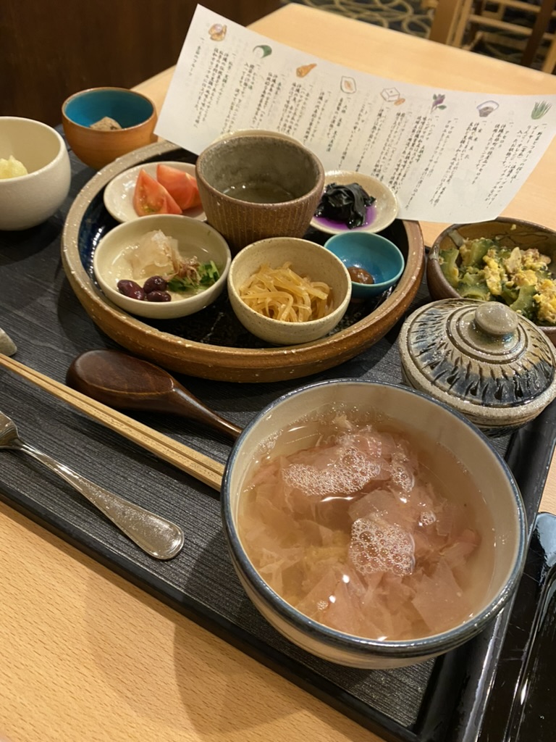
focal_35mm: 26
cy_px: 371
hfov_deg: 53.1
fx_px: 557
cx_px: 278
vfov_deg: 67.3
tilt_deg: -48.0
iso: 400
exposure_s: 1/60
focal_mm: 4.25
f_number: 1.8
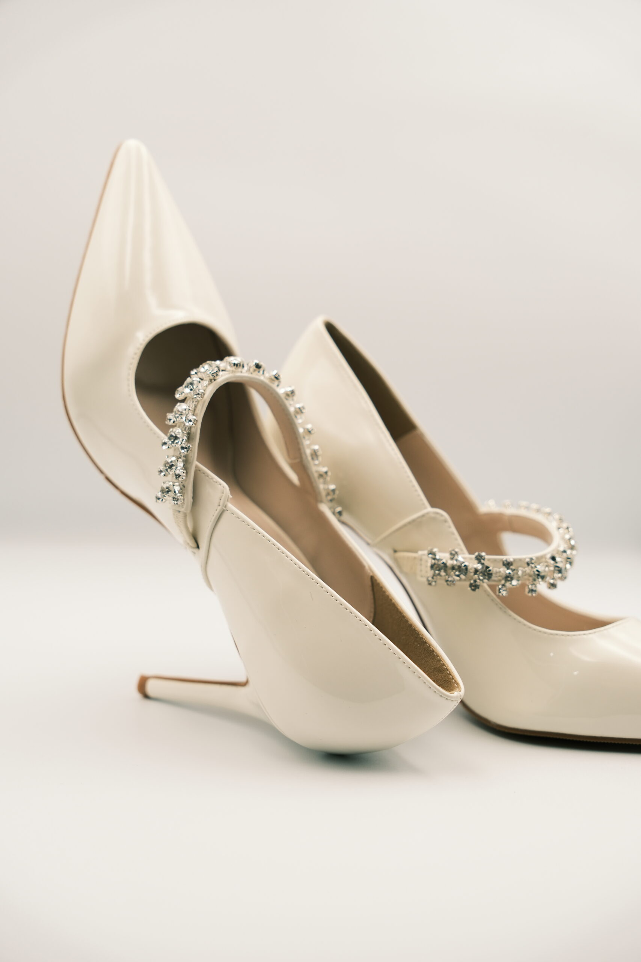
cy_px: 481
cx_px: 320
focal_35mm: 44
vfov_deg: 44.5
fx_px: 1175
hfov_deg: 30.5
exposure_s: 1/280
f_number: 2.8
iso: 250
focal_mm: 29
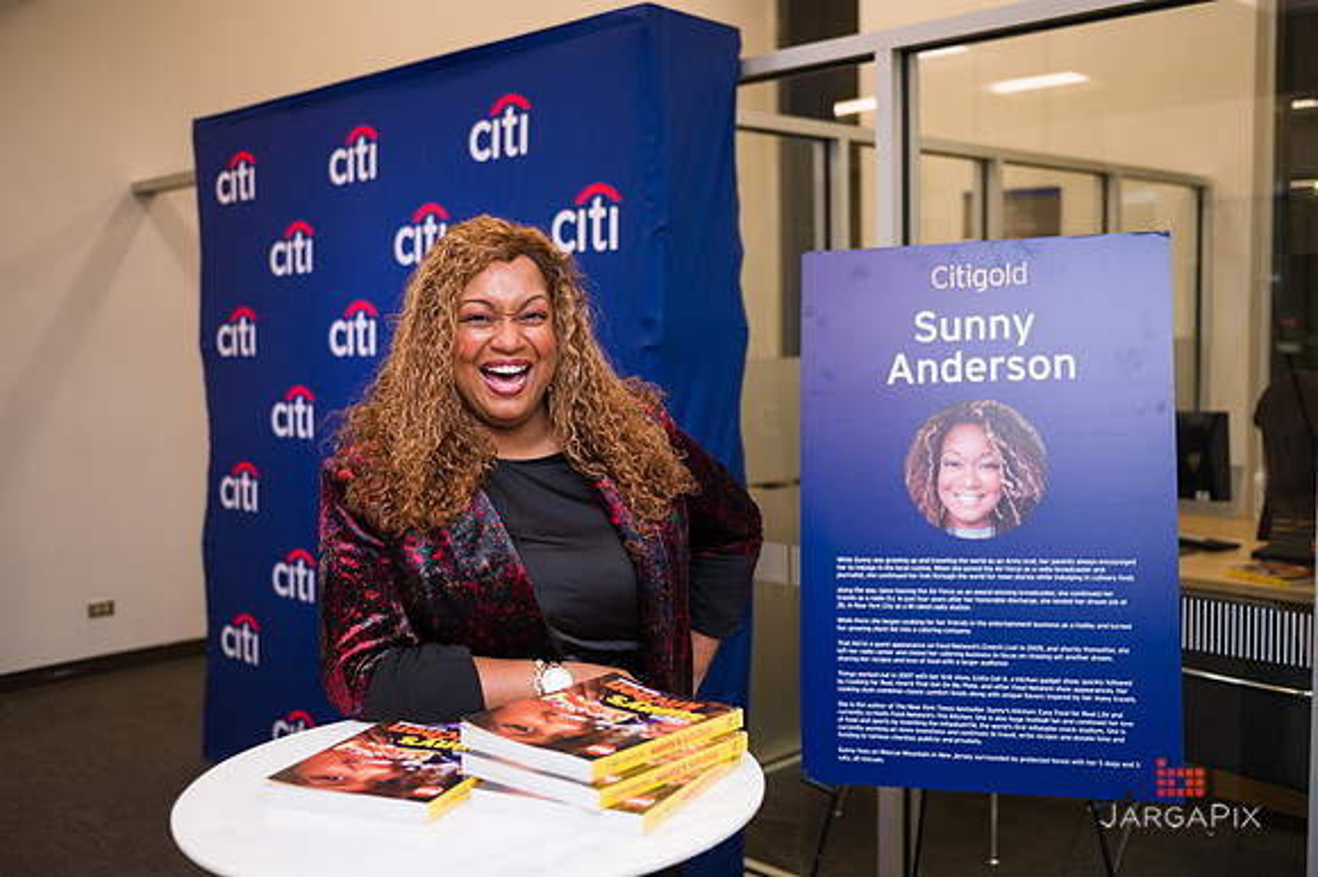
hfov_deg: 53.2
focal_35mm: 36
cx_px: 659
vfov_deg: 36.8
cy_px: 438
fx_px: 1317
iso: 400
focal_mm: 36
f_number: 3.2
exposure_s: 1/200
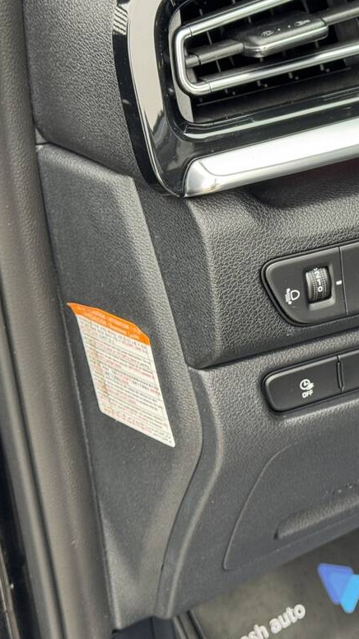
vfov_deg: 26.2
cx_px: 445
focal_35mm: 81
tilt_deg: -31.8
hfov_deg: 14.4
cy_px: 286
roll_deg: +0.6
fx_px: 1371
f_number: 1.78
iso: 125
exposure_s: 1/60
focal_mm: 6.76
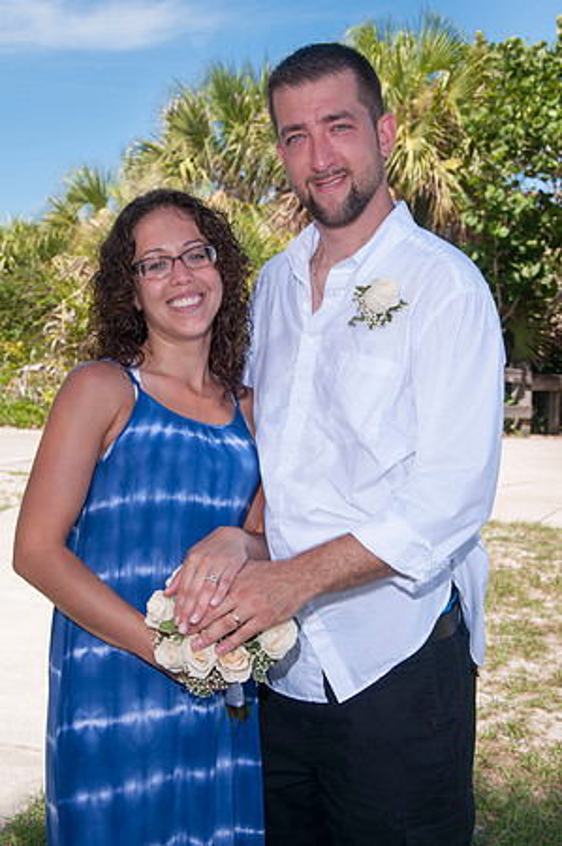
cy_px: 423
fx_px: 1232
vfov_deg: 37.9
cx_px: 281
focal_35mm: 52
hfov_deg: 25.7
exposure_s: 1/250
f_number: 8
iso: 100
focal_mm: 35
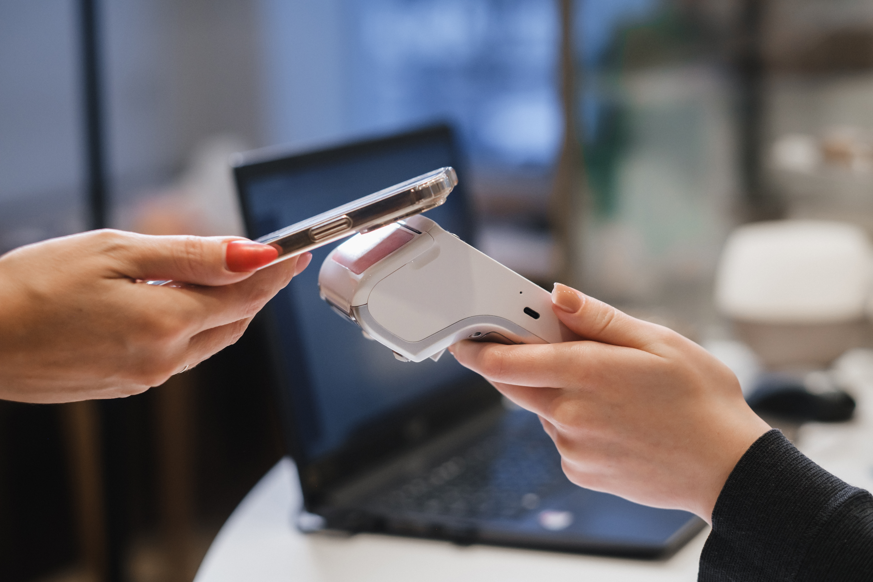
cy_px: 291
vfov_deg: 16.3
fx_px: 2037
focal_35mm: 84
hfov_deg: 24.2
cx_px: 436
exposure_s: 1/500
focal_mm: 56
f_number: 2.2
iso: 1000
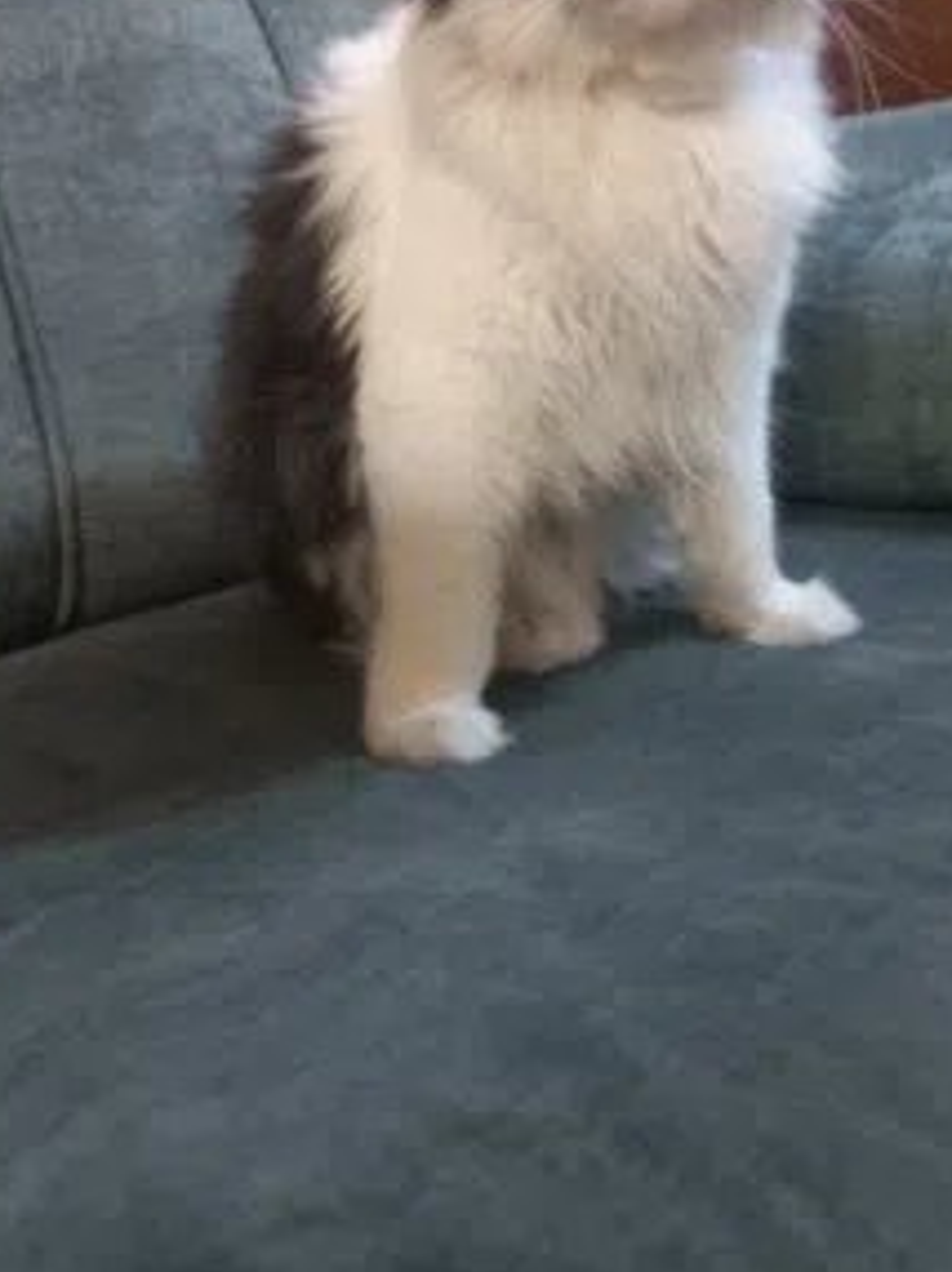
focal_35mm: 35
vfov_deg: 51.5
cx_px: 534
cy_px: 400
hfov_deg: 40.6
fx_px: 1285
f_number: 1.8
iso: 500
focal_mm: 4.6
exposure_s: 1/25
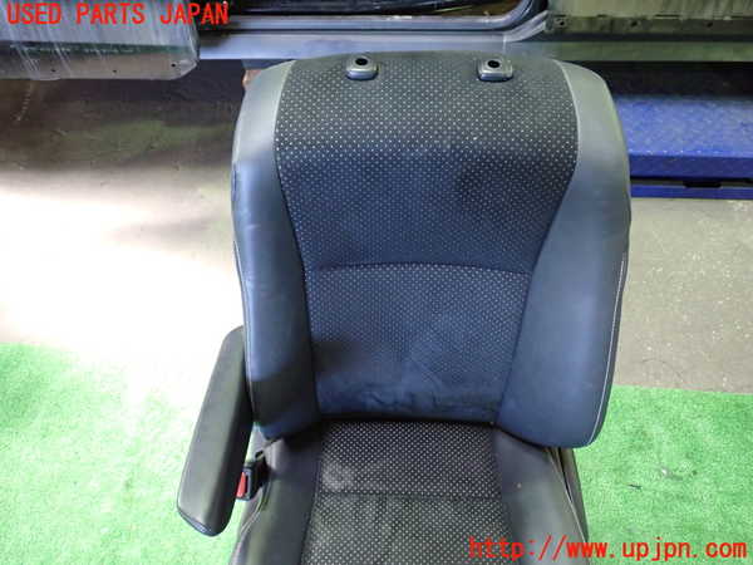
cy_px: 282
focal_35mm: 30
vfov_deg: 46.8
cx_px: 376
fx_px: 653
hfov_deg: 60.0
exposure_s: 1/30
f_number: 2.3
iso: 800
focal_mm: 5.4
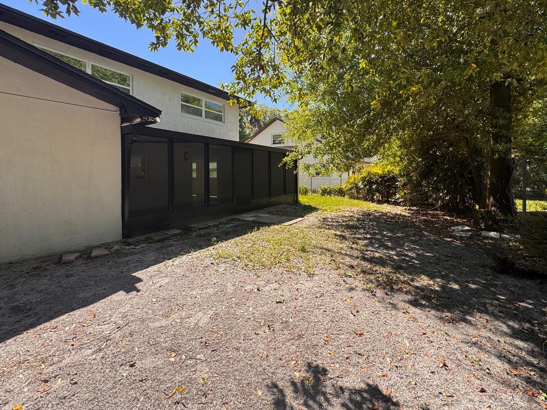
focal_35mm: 16
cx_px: 268
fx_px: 253
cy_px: 177
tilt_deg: -0.8
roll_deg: -0.3
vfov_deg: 77.7
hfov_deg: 94.5
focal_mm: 2.22
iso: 50
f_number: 2.2
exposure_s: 1/578
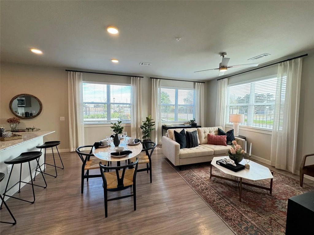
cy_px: 118
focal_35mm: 14
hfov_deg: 102.1
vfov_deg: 85.7
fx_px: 127
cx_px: 157
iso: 160
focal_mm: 2.22
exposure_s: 1/120
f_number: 2.2
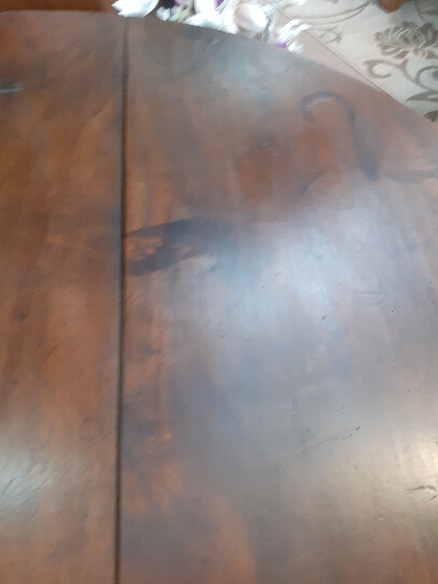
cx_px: 219
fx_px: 456
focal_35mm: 27
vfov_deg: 65.3
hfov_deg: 51.4
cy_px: 292
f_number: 1.9
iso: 200
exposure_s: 1/25
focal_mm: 3.6
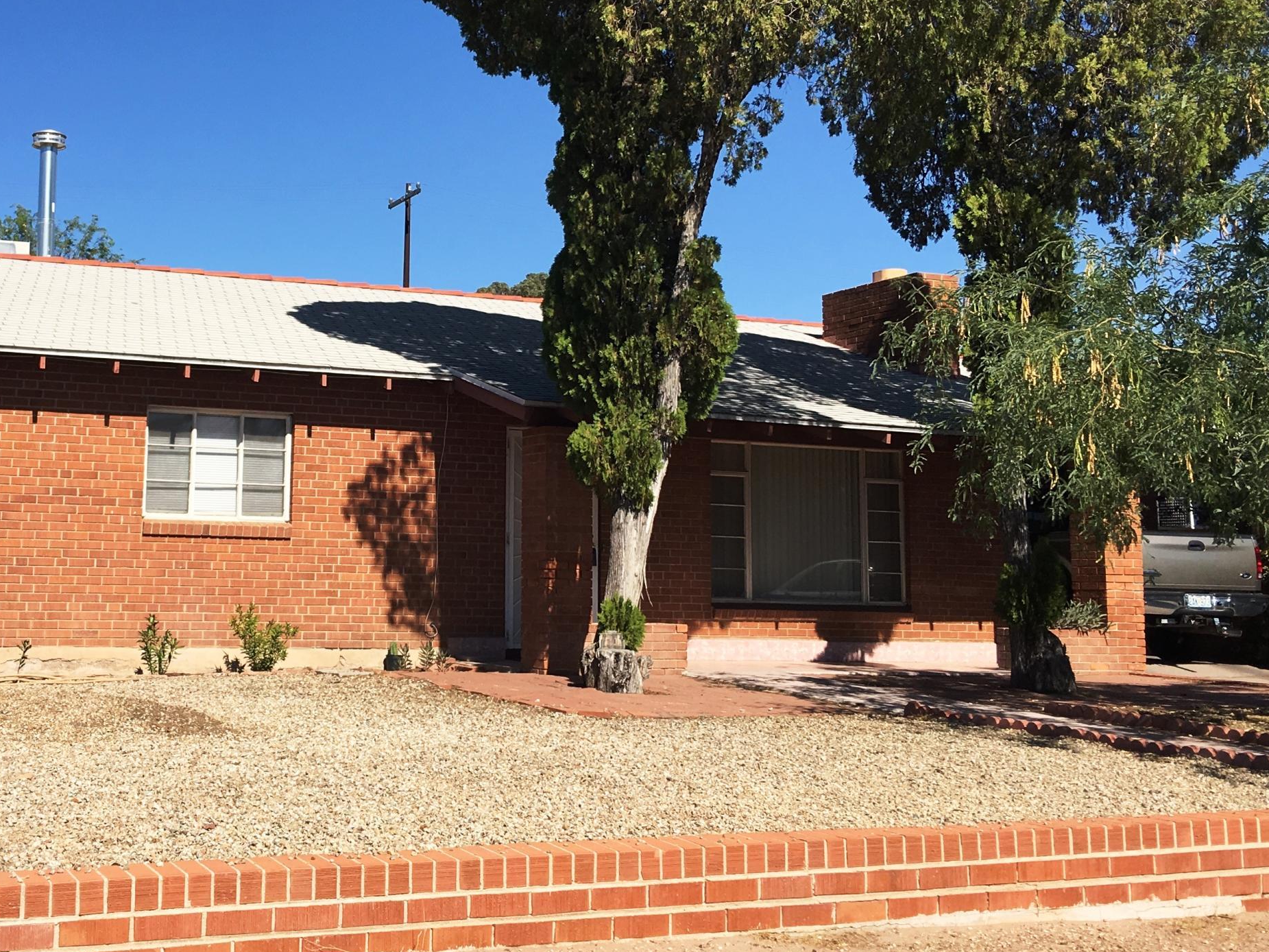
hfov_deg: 39.8
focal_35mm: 47
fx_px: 1723
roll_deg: -1.4
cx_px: 394
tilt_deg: +7.3
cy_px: 360
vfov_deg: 30.8
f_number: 2.2
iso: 25
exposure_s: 1/1876
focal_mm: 4.15
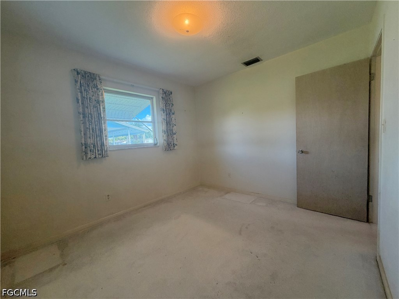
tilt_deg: -3.5
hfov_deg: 102.1
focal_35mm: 14
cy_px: 150
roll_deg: +2.8
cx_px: 200
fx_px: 161
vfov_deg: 85.7
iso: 250
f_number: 2.2
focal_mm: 2.22
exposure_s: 1/60
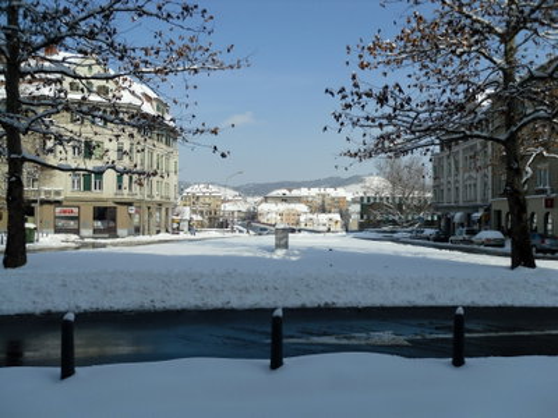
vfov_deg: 41.8
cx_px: 279
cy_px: 209
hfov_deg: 54.0
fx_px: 548
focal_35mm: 34
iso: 80
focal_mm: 6
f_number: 8.1
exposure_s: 1/362
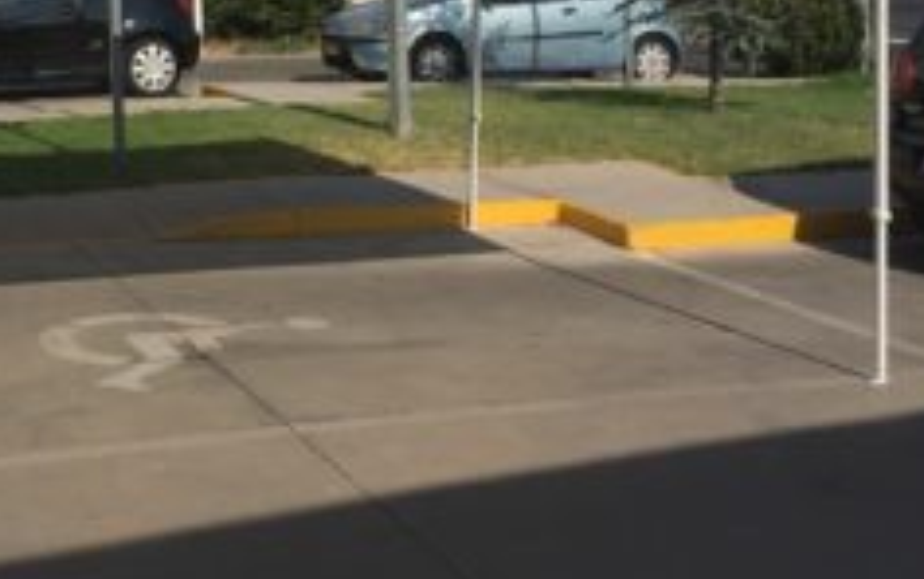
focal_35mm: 65
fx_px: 1638
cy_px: -29
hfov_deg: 30.8
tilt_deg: -4.8
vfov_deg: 19.4
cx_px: 204
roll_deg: +0.6
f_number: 2.2
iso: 32
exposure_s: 1/4405
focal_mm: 4.15
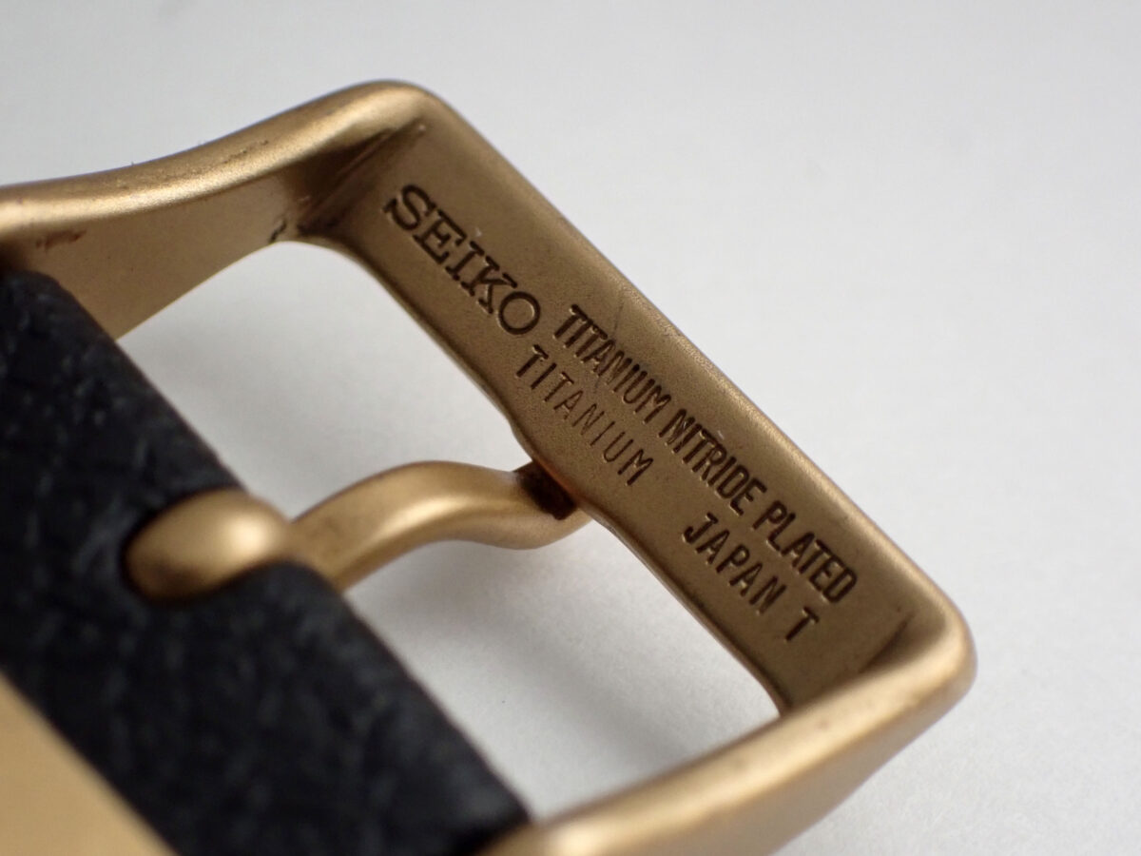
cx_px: 570
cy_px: 428
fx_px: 2901
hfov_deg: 22.3
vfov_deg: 16.8
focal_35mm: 88
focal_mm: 15.66
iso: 800
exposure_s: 1/100
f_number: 4.5
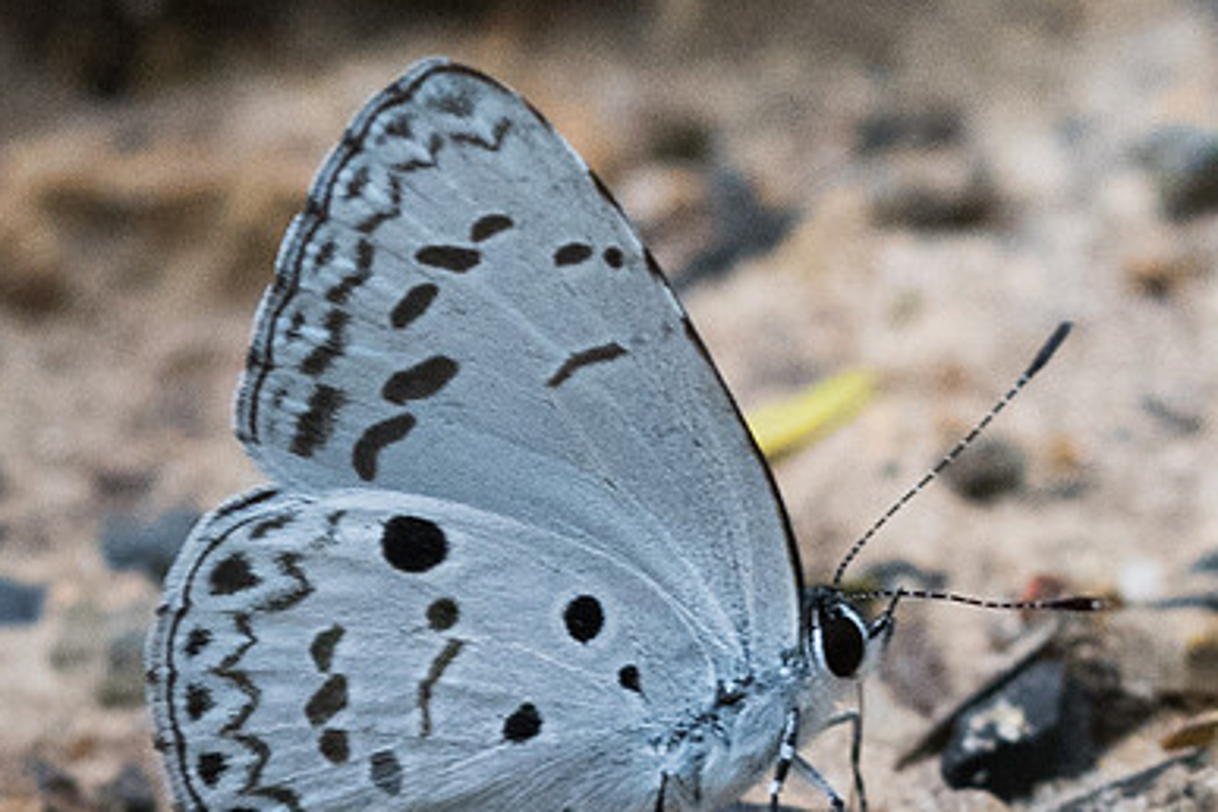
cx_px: 618
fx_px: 41240
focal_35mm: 1219
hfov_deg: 1.7
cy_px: 783
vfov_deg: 1.1
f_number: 5
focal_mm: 150
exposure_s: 1/320
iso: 1000
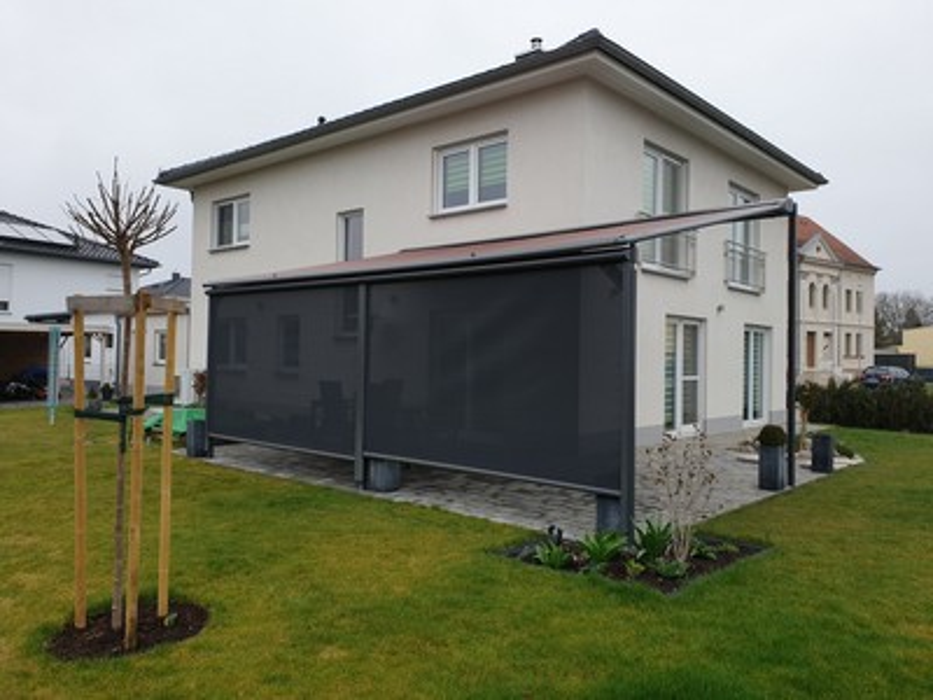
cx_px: 466
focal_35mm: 26
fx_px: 701
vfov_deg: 53.1
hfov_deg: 67.3
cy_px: 350
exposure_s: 1/528
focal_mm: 4.3
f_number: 2.4
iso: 50
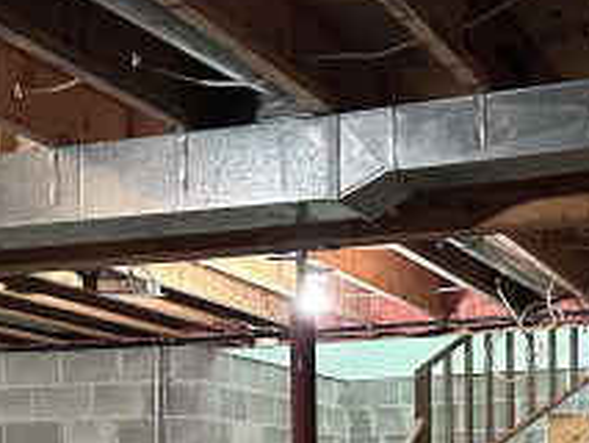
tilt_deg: -3.5
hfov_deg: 25.9
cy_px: 587
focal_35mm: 75
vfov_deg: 18.2
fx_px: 1277
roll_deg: +0.0
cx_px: 377
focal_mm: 6.86
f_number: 1.78
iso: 1000
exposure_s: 1/40
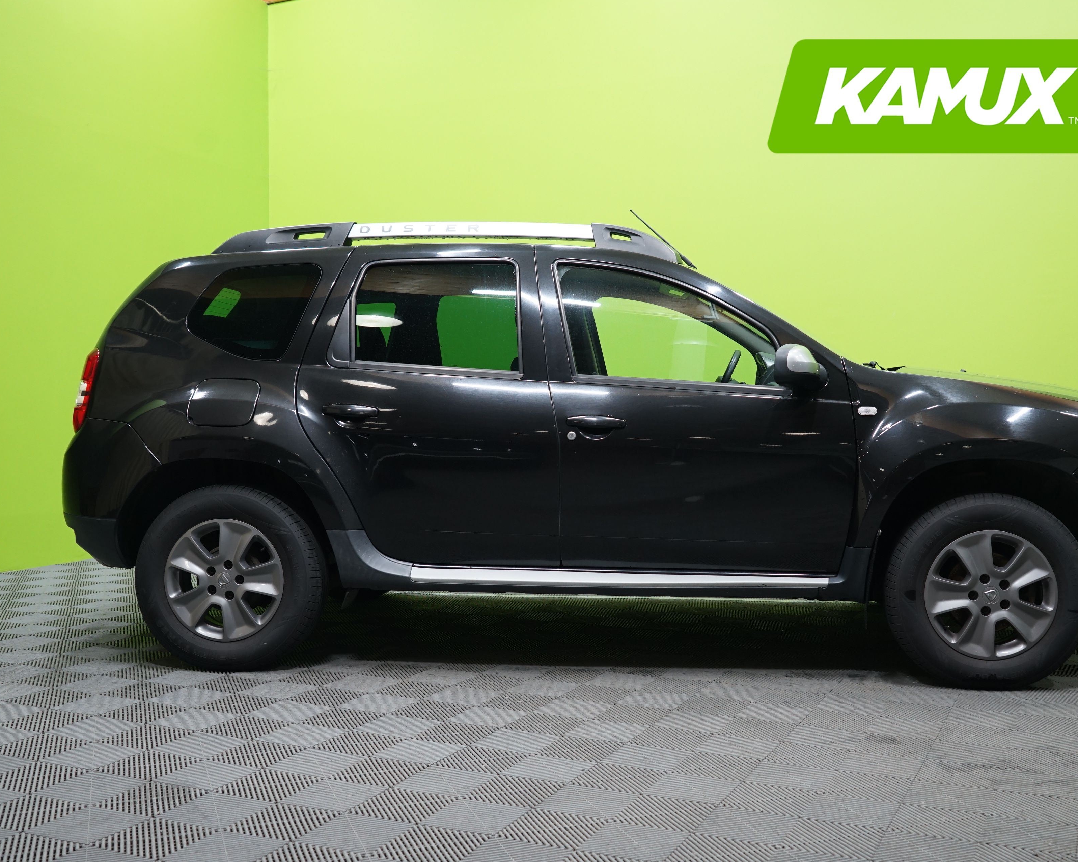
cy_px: 439
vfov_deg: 40.1
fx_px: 1180
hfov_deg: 49.0
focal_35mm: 37
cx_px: 601
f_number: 4.5
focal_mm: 32
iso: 640
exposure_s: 1/20
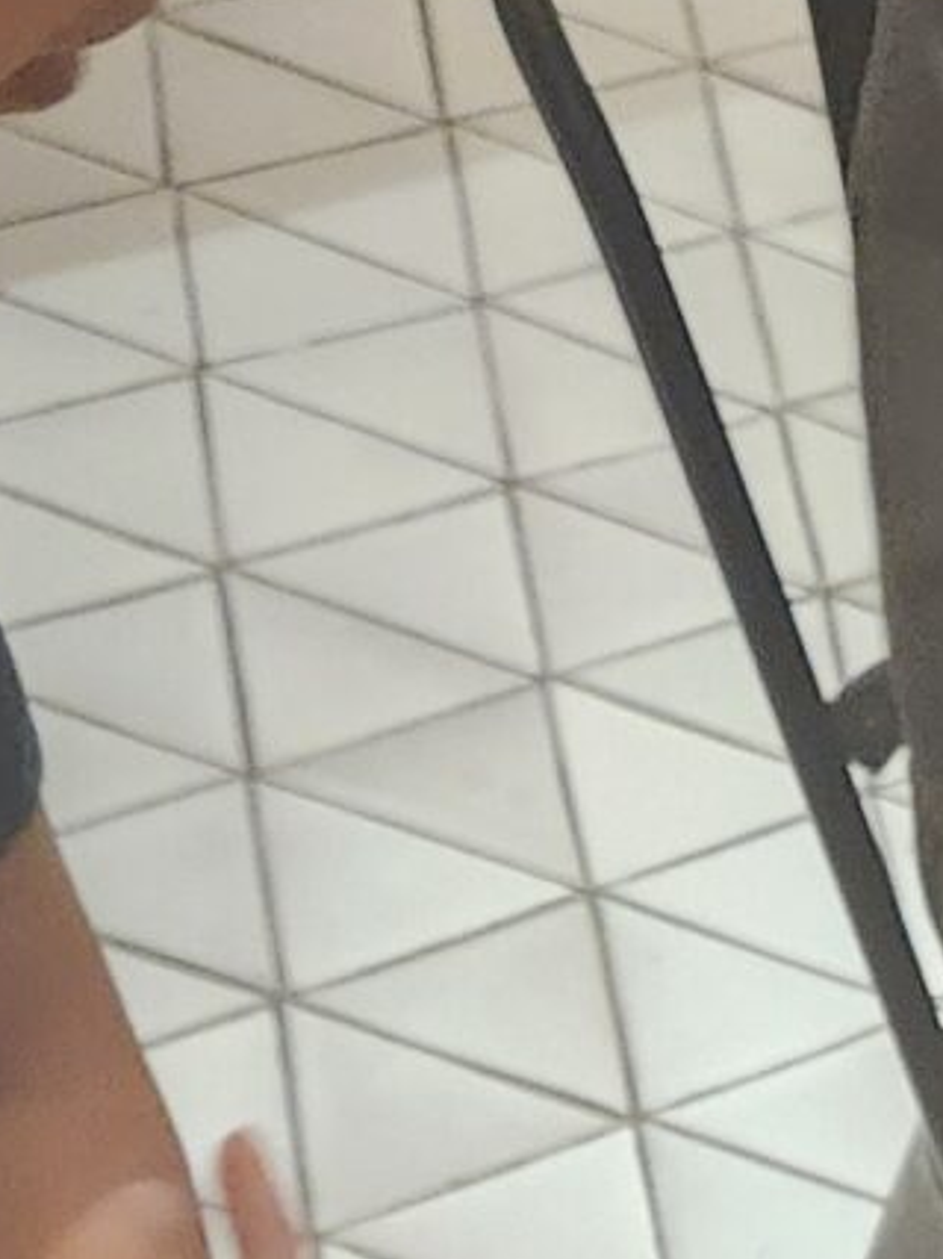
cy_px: 2179
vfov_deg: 13.1
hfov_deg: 9.3
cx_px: 2467
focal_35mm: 138
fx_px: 5015
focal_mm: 5.4
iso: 640
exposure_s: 1/50
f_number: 1.8
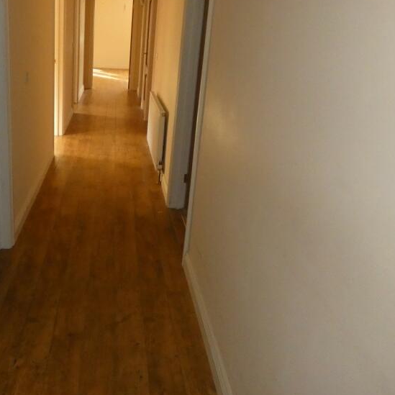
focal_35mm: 33
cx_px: 112
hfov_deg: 48.3
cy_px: 151
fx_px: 426
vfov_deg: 49.3
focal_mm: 3.6
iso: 800
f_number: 2.8
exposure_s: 1/60
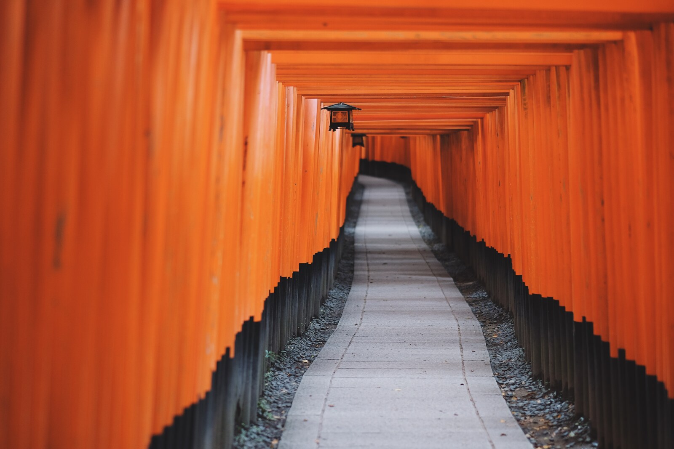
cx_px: 337
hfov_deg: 24.2
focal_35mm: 84
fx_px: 1573
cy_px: 224
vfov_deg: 16.3
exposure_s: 1/125
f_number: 1.2
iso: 400
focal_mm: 56
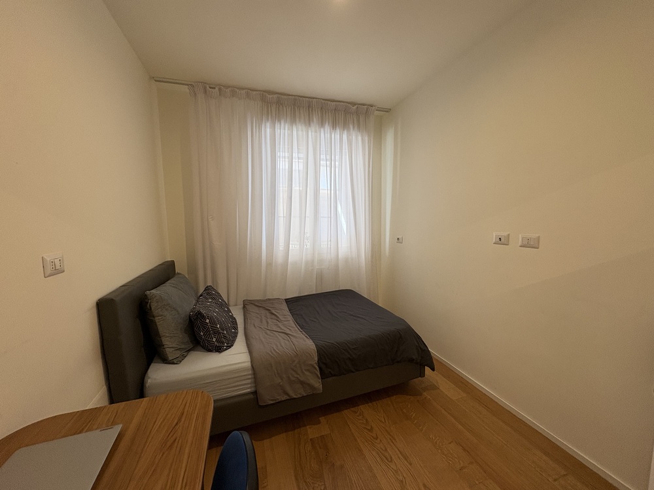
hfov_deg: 102.1
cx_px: 327
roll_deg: +1.8
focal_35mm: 14
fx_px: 265
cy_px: 245
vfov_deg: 85.7
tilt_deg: -5.5
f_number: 2.2
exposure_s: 1/100
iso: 125
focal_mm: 2.22
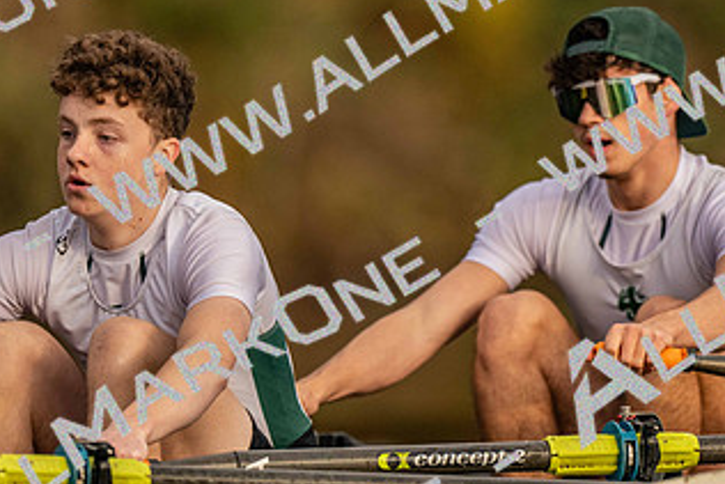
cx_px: 372
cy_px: 231
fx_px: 22222
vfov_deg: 1.2
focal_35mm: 1103
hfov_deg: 1.9
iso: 1400
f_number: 4
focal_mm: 600
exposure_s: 1/2500
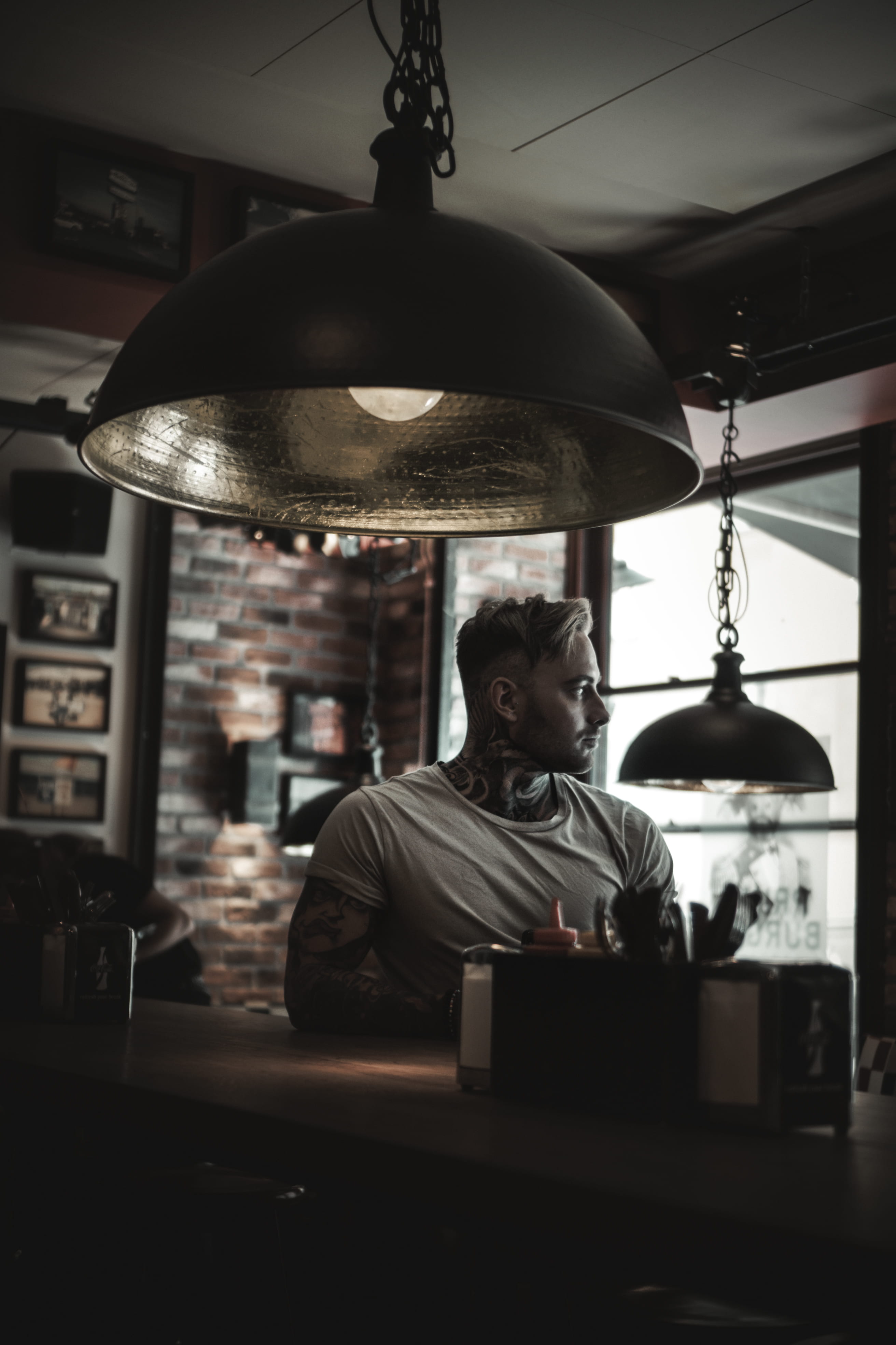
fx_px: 1941
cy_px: 672
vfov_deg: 38.2
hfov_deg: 26.0
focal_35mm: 52
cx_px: 448
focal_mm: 35
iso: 125
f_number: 1.8
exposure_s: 1/60
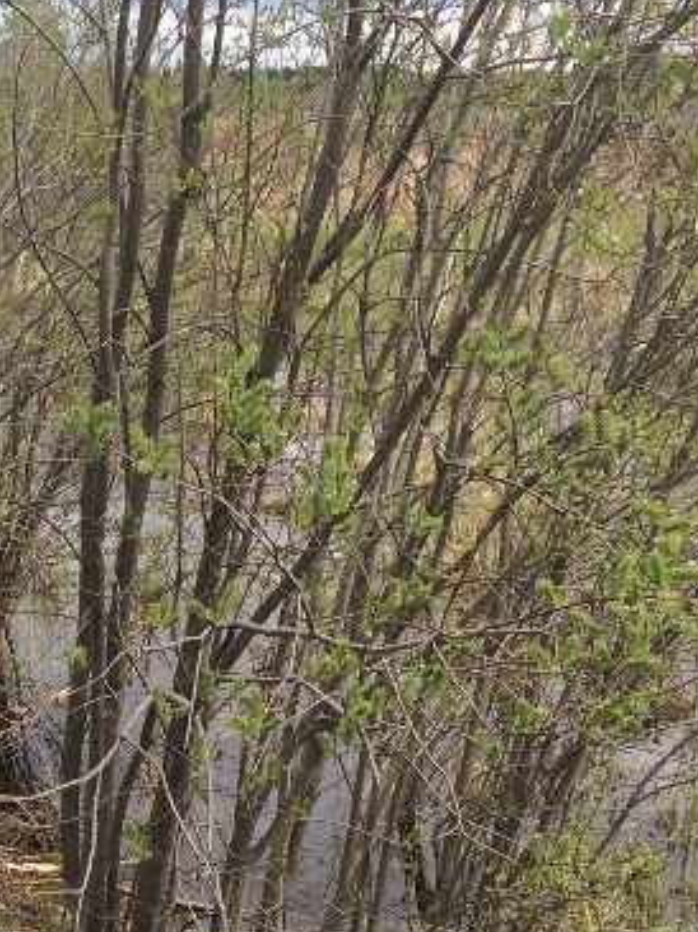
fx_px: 2261
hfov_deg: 16.6
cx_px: -206
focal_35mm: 84
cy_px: 840
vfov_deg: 22.7
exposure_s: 1/1466
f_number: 2.2
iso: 32
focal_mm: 4.12
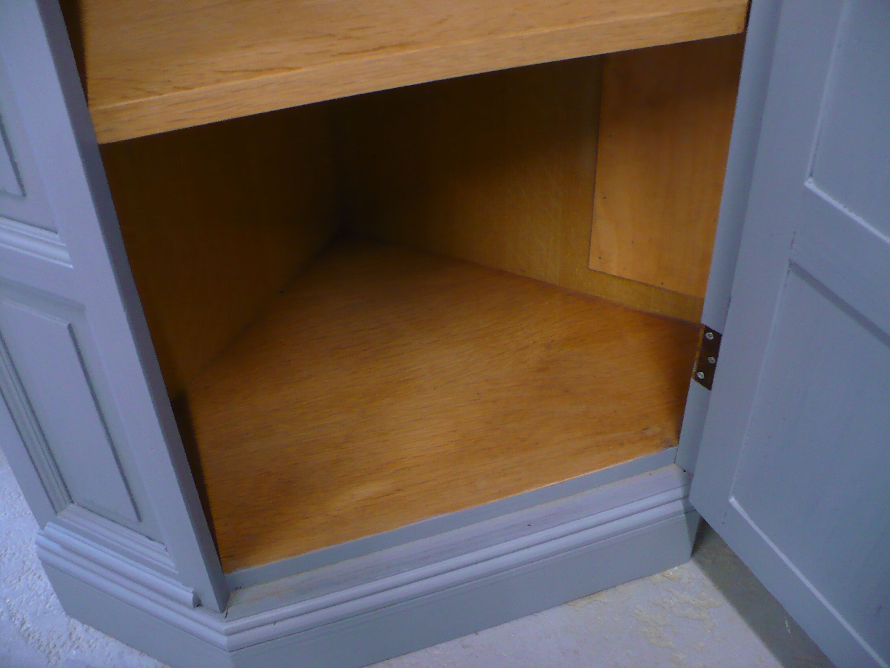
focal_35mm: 37
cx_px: 445
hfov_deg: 50.1
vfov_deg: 38.7
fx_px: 951
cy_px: 334
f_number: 2.8
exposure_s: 1/8
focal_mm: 6.1
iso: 200
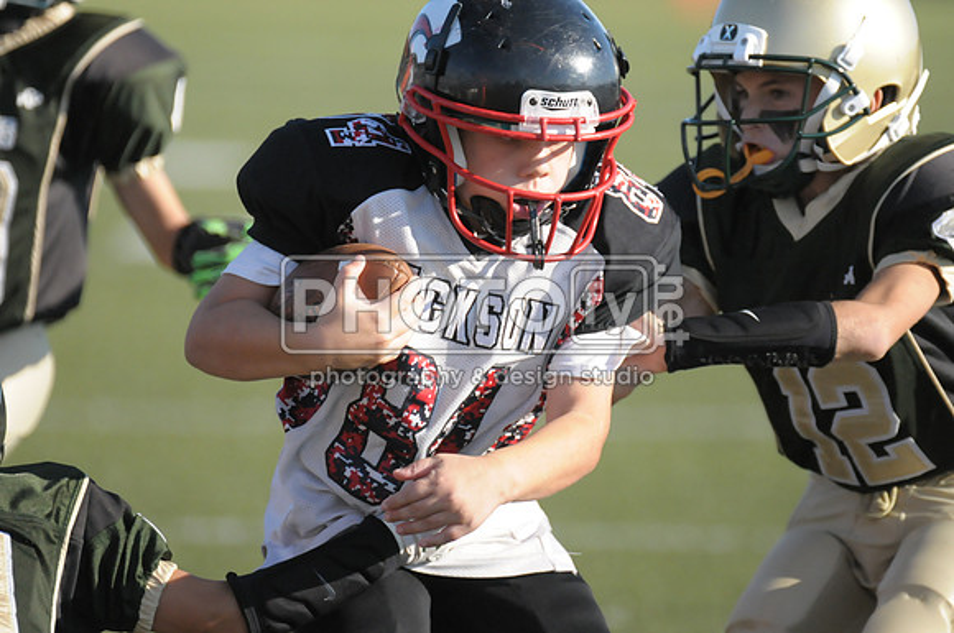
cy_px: 316
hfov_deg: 3.6
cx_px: 477
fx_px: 15084
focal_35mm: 570
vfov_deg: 2.4
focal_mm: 380
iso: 1600
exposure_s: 1/5000
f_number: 4
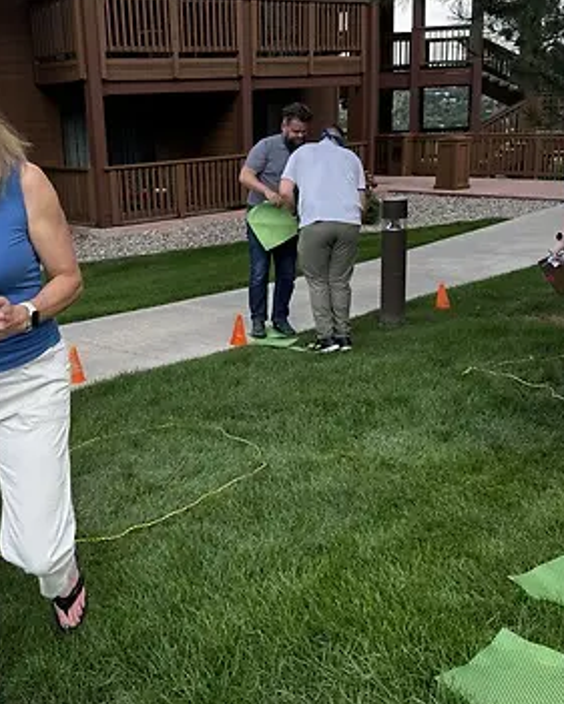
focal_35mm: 40
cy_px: 329
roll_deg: +4.7
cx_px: 187
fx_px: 834
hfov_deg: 36.9
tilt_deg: -13.7
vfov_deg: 45.8
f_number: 1.78
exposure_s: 1/484
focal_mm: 6.76
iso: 80
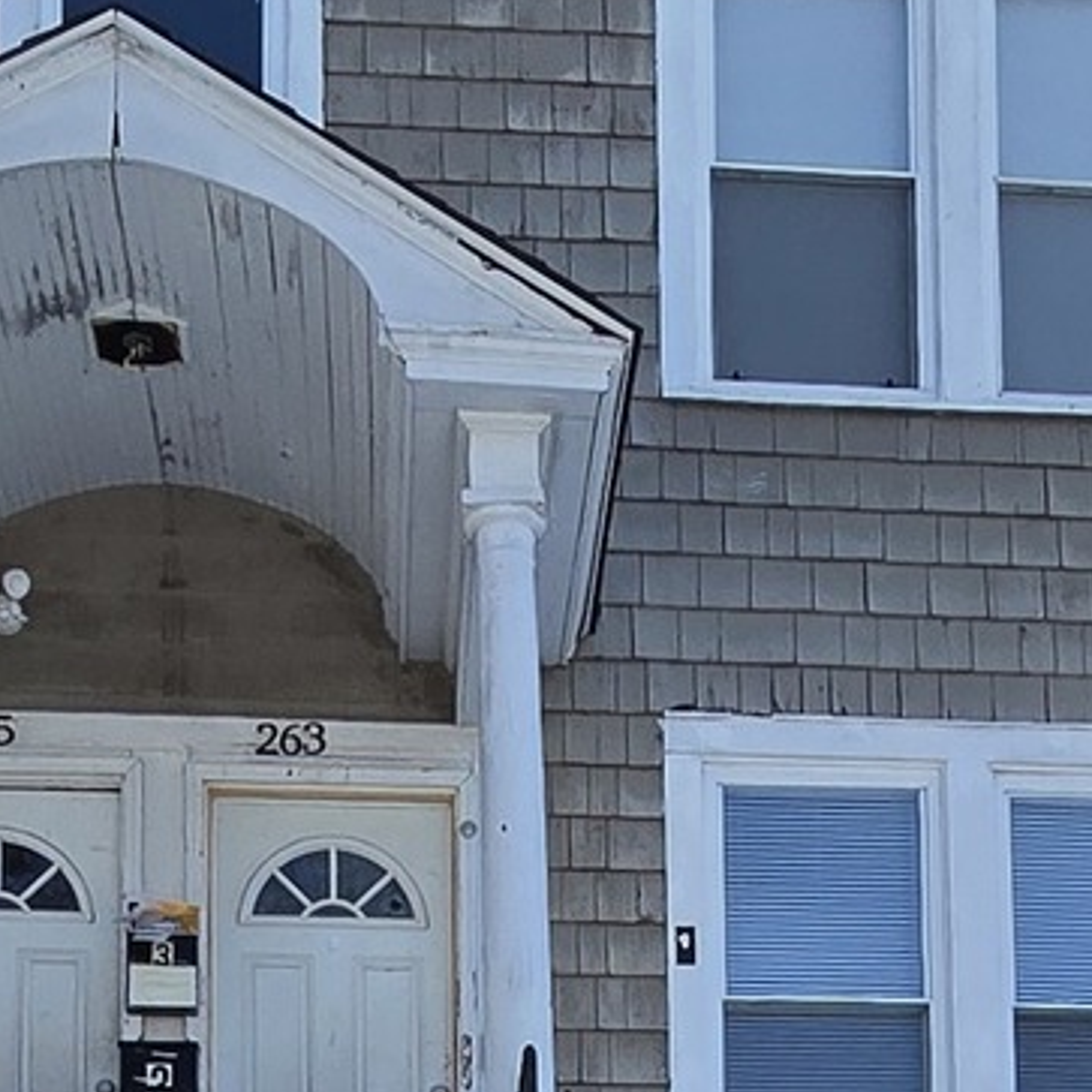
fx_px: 2605
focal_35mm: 73
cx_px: 689
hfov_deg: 23.6
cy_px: 1862
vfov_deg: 19.1
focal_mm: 2.2
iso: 50
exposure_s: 1/1967
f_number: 2.2
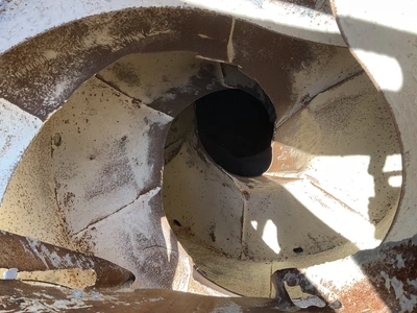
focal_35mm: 29
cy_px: 156
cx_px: 208
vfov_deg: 48.2
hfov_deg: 61.7
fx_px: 349
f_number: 1.8
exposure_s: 1/122
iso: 20
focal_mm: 3
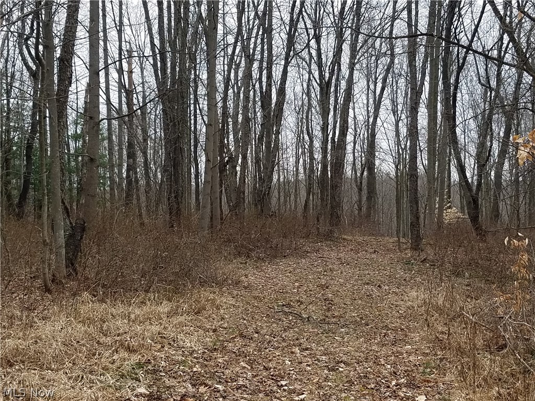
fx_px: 402
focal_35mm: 26
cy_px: 200
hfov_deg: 67.3
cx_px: 268
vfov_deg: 53.1
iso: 50
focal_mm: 4.2
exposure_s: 1/287
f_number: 1.7
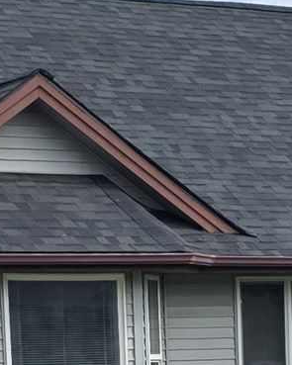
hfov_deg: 8.3
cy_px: 661
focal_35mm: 187
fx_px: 2021
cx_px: 198
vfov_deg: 9.8
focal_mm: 6.3
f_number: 1.7
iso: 80
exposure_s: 1/5447
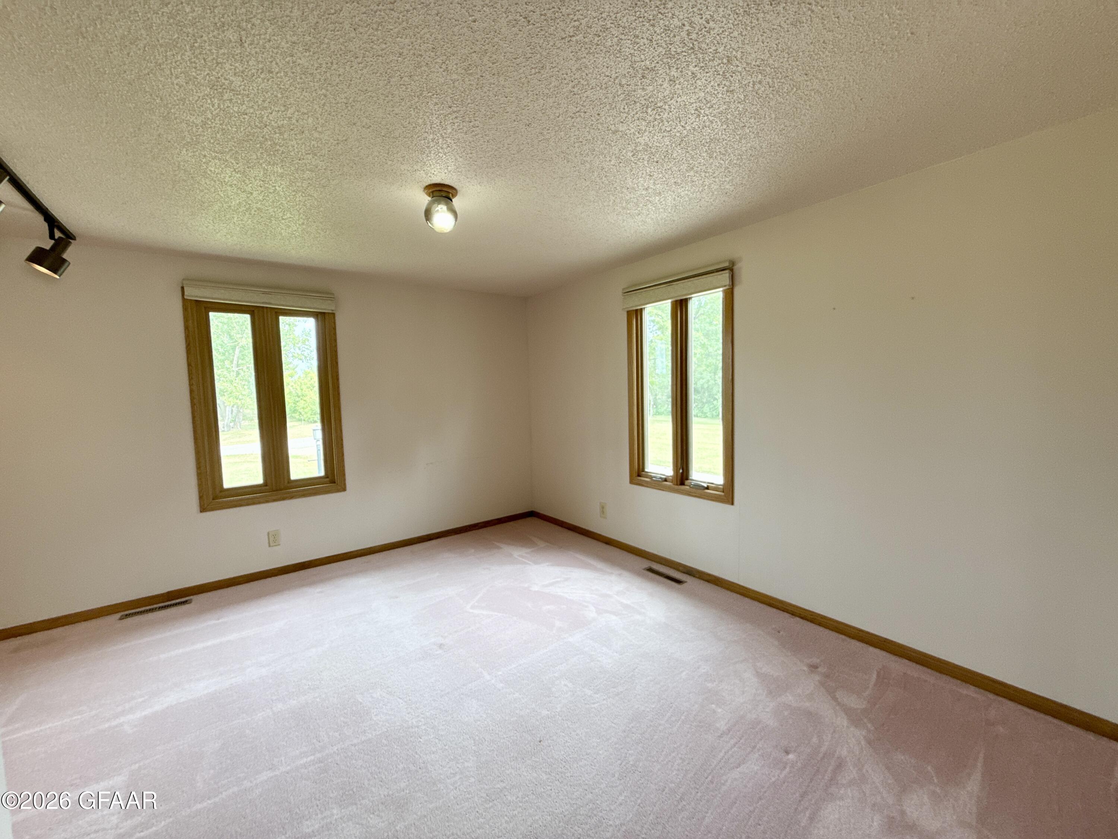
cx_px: 559
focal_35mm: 14
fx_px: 452
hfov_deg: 102.1
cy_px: 420
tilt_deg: -4.5
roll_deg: +0.7
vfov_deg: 85.7
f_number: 2.2
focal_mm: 2.22
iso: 160
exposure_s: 1/120
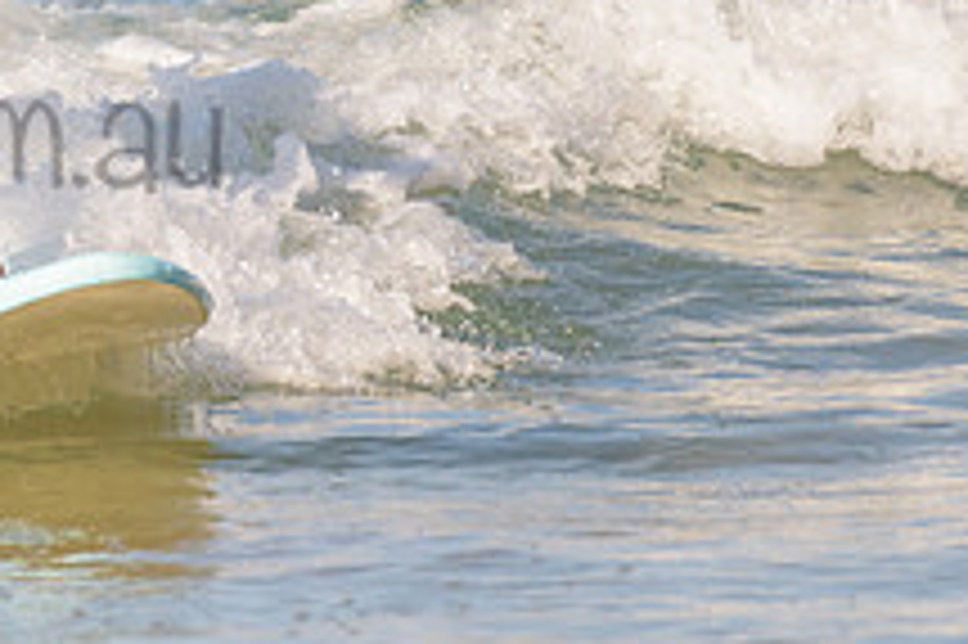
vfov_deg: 0.8
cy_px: -110
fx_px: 44466
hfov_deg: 1.2
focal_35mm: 1655
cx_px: -263
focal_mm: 500
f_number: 5.6
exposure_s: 1/2000
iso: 200
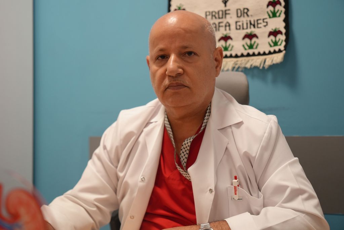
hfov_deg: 47.4
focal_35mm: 41
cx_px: 172
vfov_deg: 32.6
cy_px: 115
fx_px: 392
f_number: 4
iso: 2000
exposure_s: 1/160
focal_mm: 41
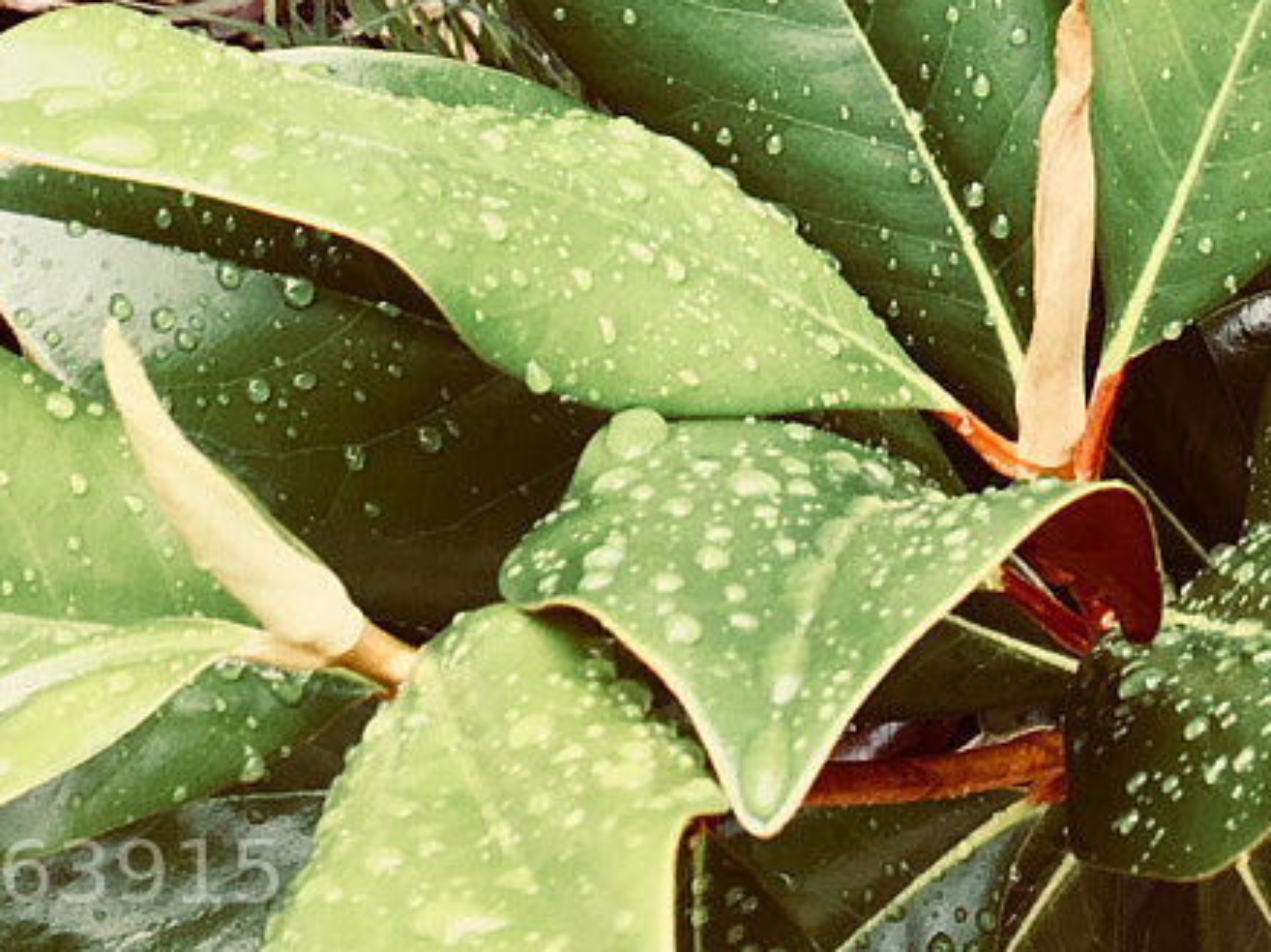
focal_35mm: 106
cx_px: 1085
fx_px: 3890
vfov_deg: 12.9
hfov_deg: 18.3
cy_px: -641
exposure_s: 1/124
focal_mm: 4.15
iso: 25
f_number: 2.2
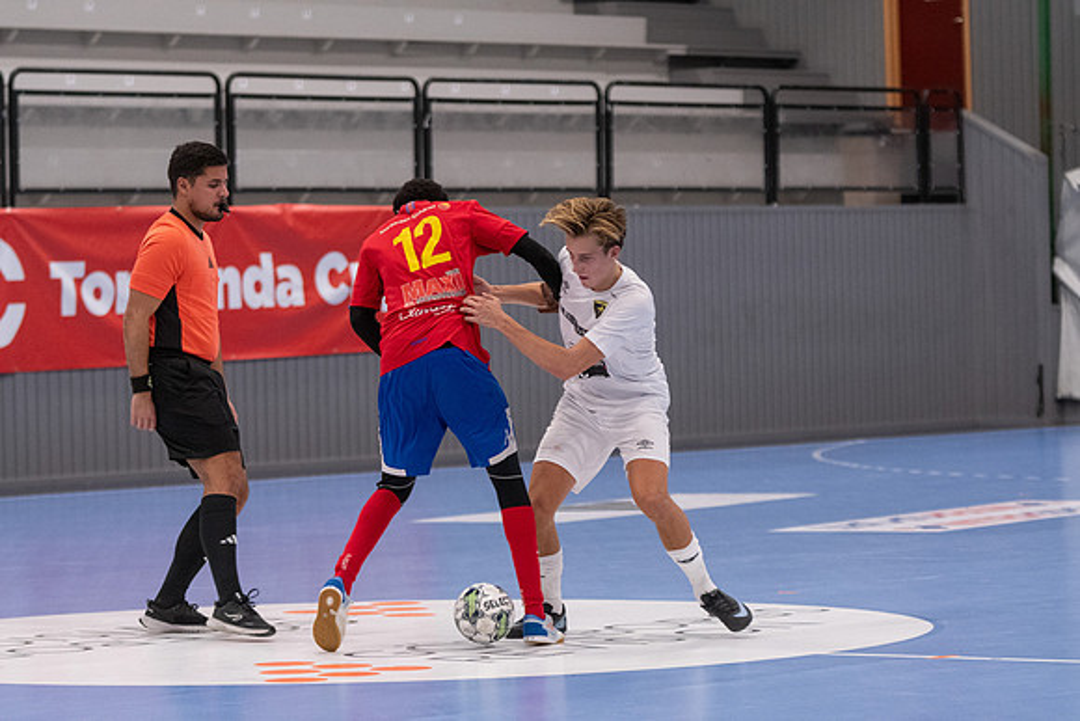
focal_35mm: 168
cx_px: 540
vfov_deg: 8.2
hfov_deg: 12.2
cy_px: 360
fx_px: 5041
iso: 2800
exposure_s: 1/640
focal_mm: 112
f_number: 3.2
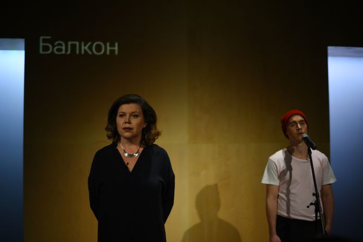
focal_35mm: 50
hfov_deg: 39.6
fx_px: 504
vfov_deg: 27.0
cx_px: 182
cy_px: 121
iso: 100
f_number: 1.6
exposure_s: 1/80
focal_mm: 50
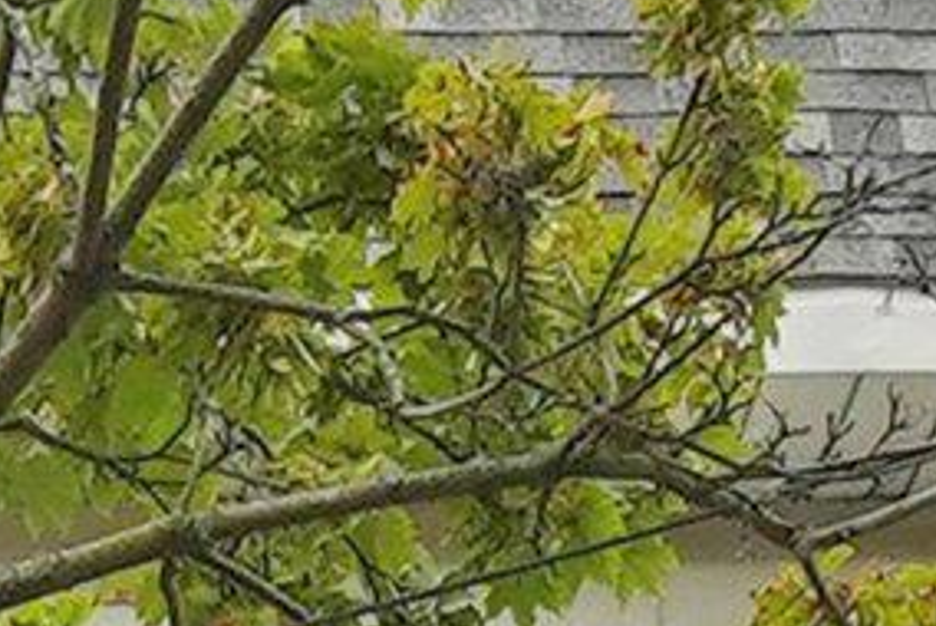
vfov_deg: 7.4
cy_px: 1514
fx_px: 4503
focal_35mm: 173
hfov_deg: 11.8
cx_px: 16
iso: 640
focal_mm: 16
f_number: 9
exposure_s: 1/800
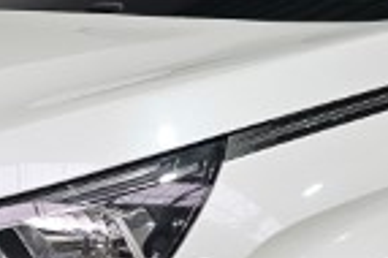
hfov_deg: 19.1
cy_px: 315
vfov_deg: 12.5
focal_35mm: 107
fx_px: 1152
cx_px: 214
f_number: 1.7
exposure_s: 1/190
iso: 100
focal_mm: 6.3
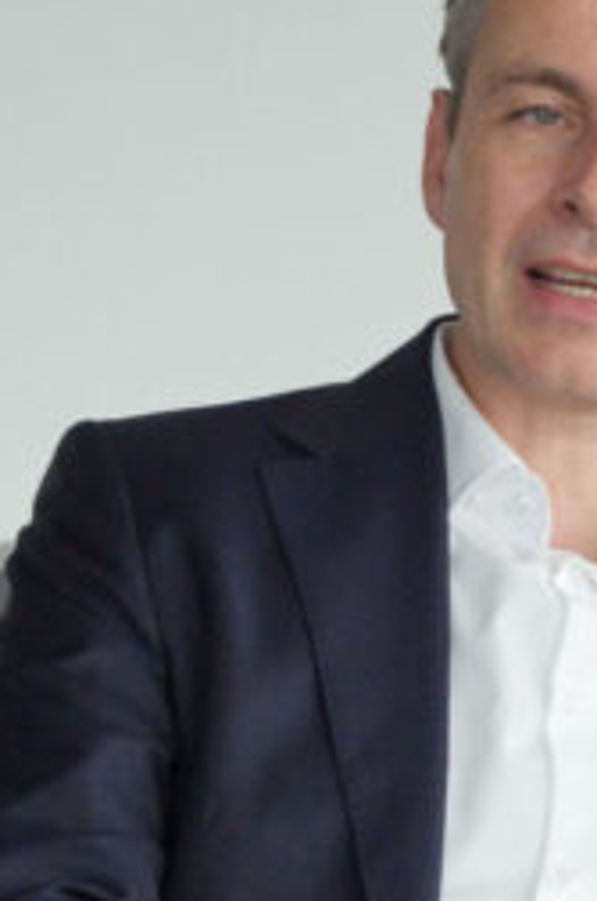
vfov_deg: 9.0
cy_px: 440
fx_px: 5695
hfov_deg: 6.0
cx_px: 465
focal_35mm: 228
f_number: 4.1
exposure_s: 1/1250
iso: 2500
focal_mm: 37.4
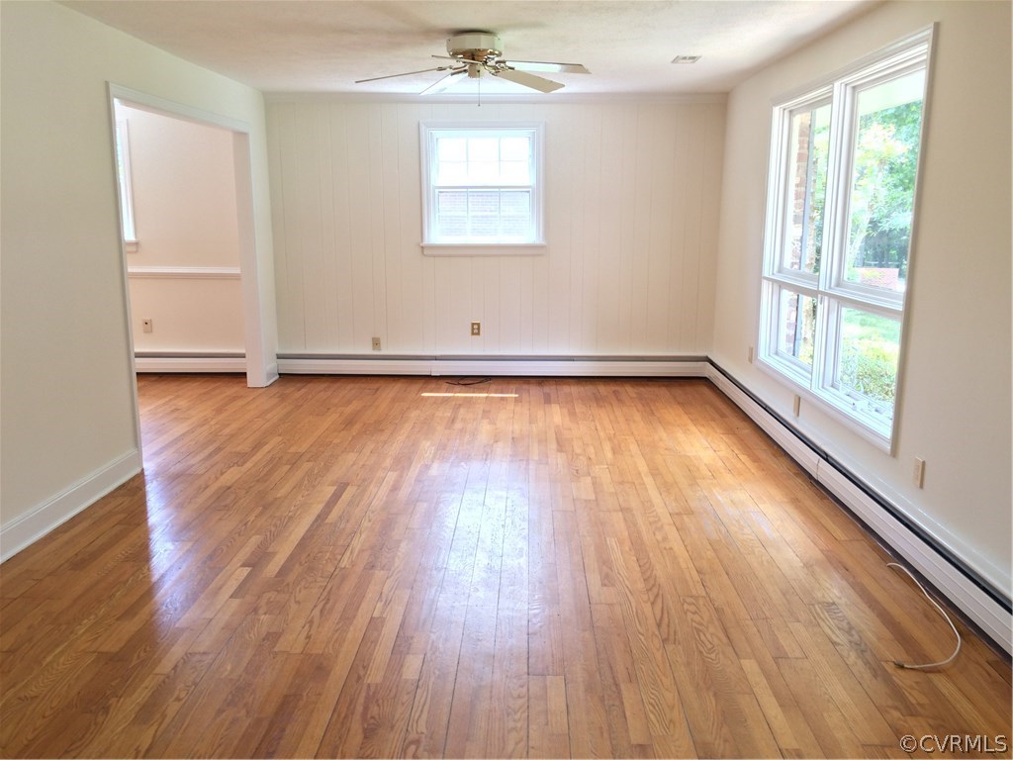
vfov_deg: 48.2
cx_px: 506
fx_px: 849
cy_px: 380
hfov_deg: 61.7
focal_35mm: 29
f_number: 2.2
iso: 40
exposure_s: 1/40
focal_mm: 4.15
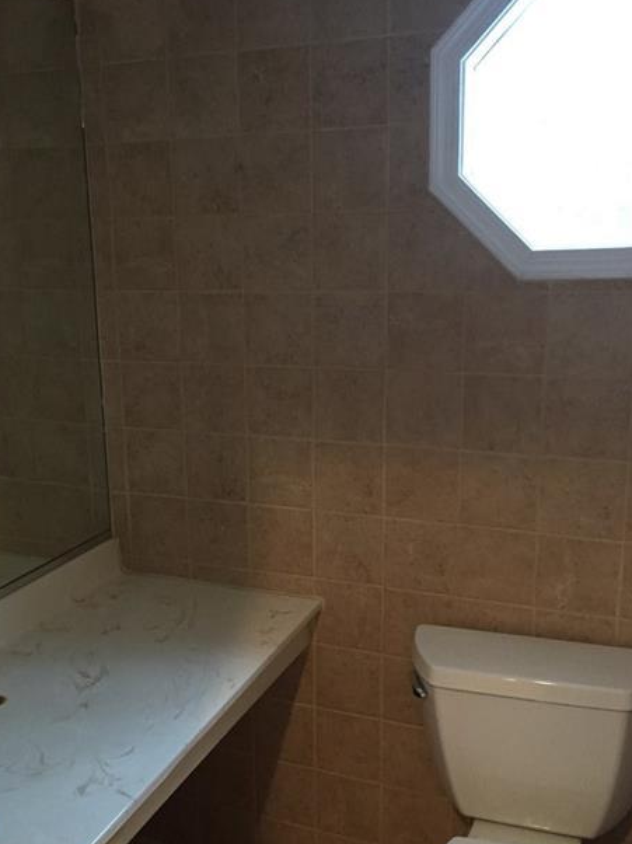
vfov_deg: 50.1
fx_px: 901
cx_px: 277
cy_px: 453
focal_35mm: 37
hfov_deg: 38.6
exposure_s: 1/30
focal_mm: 4.15
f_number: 2.2
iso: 200
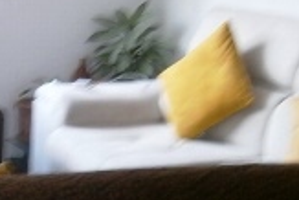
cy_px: 167
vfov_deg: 12.9
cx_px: 20
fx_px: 881
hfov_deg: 18.9
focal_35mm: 106
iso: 125
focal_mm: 4.7
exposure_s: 1/30
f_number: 2.8
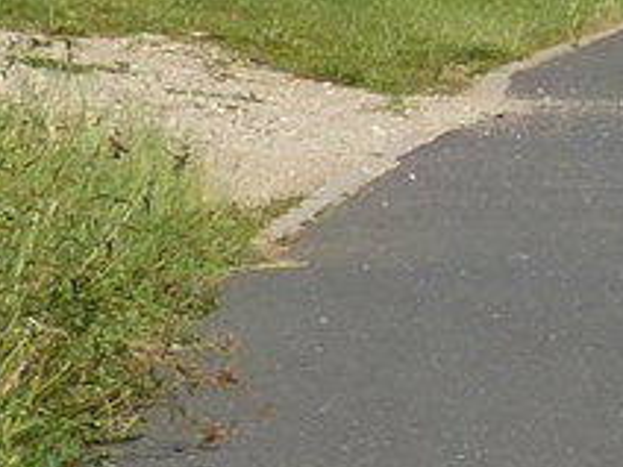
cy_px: -1225
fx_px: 8981
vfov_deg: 2.9
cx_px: 1734
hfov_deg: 3.9
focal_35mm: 499
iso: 100
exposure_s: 1/400
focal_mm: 11.9
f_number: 4
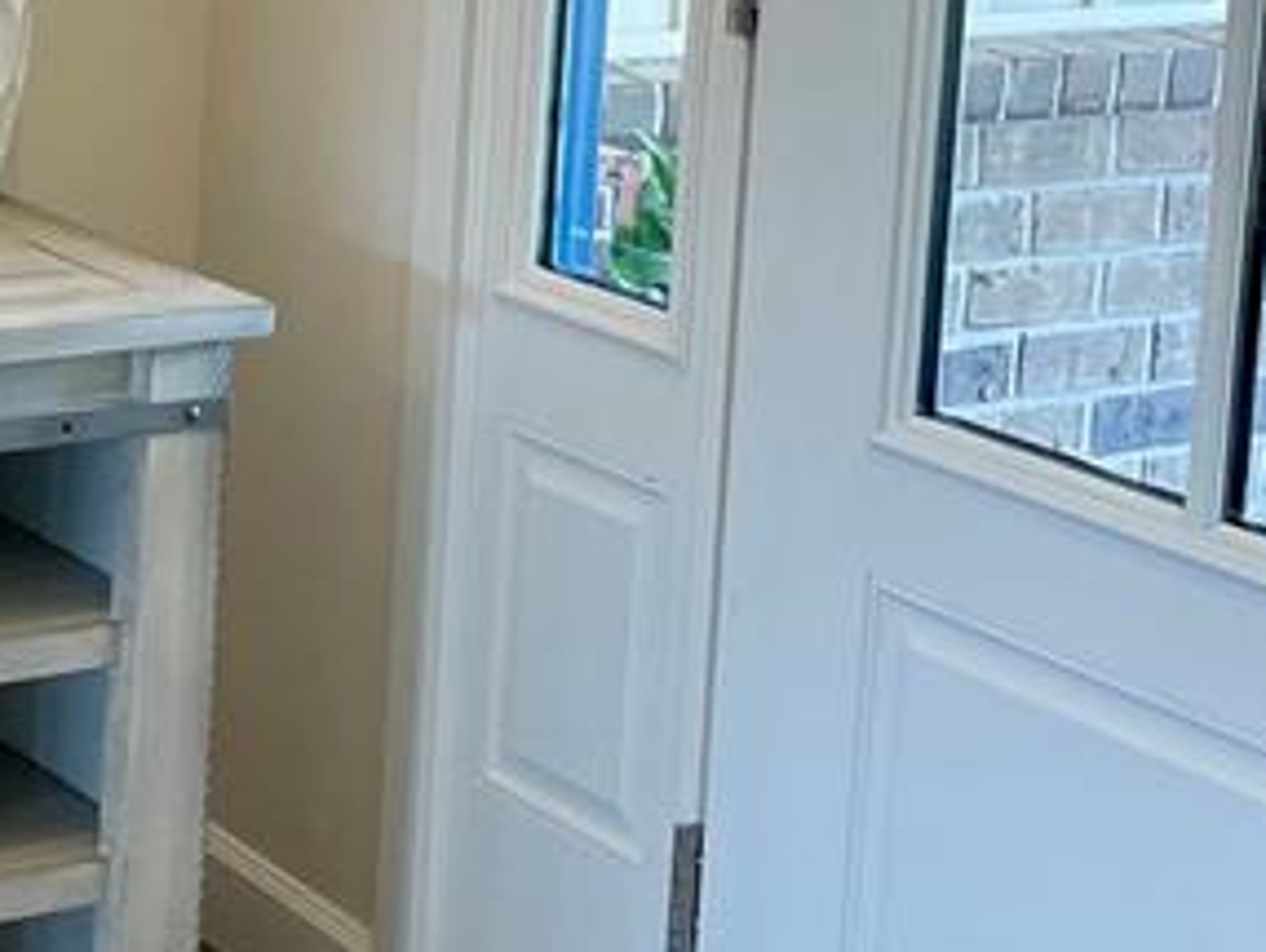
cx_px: 58
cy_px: -93
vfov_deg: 15.5
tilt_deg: -5.4
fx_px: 3404
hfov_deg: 20.5
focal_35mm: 93
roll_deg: -2.5
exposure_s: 1/120
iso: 125
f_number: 1.6
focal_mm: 4.2
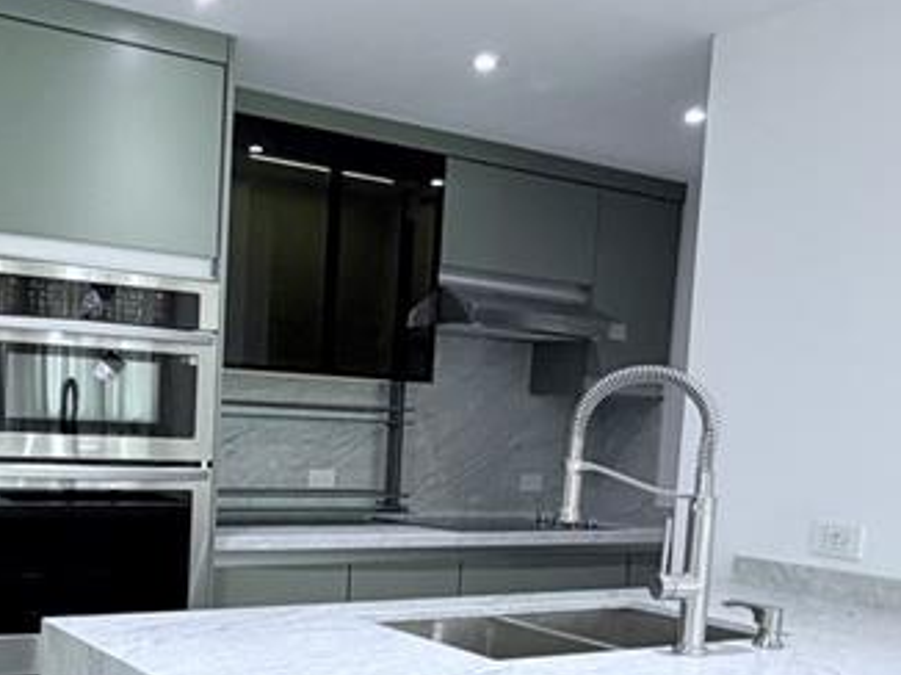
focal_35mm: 44
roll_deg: -2.3
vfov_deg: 31.9
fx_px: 1144
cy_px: 542
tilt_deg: -5.4
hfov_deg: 42.3
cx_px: 287
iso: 200
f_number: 2.2
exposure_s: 1/60
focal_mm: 2.22
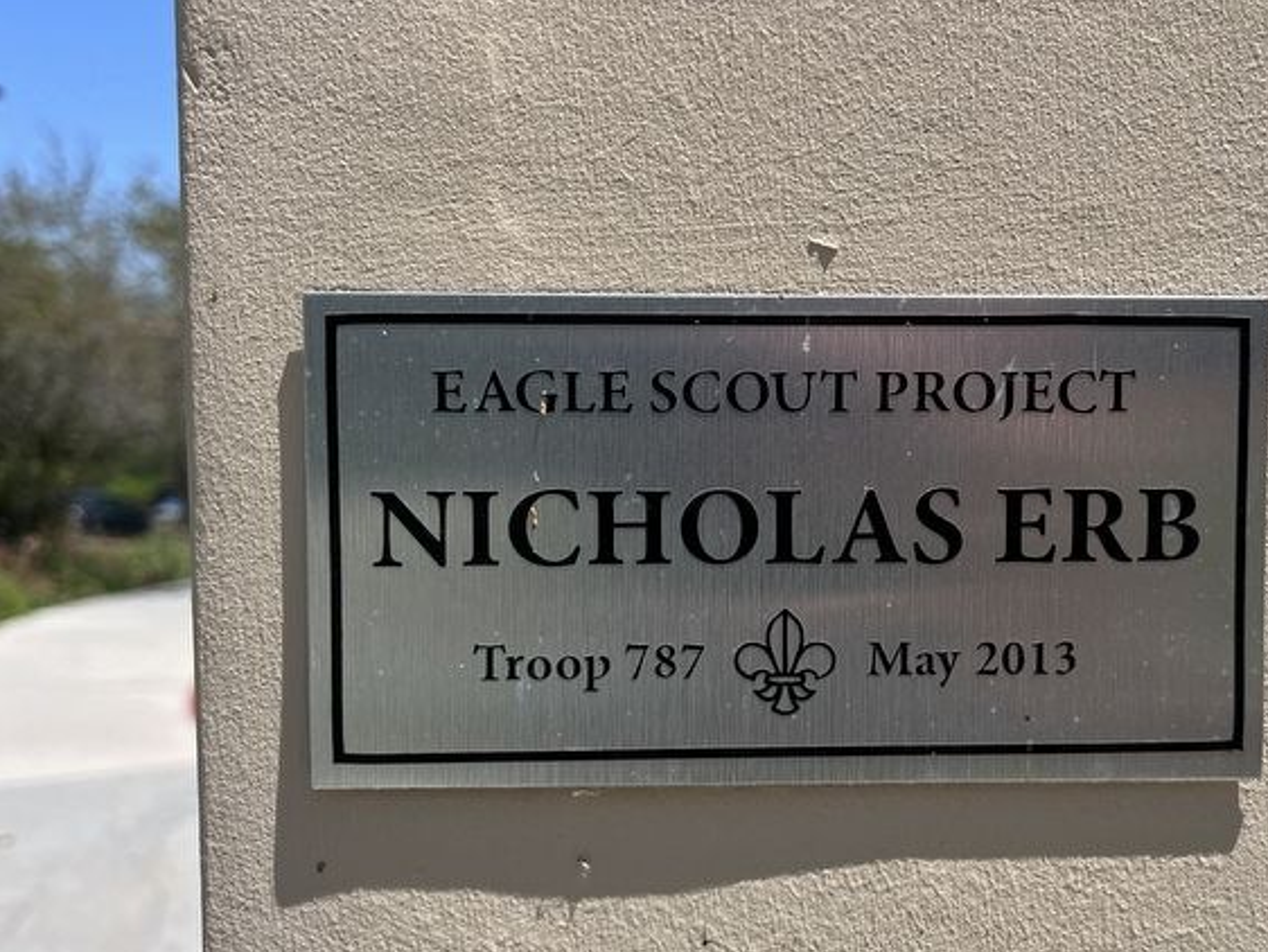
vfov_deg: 38.7
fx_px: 1356
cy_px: 526
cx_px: 720
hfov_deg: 50.0
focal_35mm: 37
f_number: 1.6
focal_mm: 5.1
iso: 50
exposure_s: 1/3413
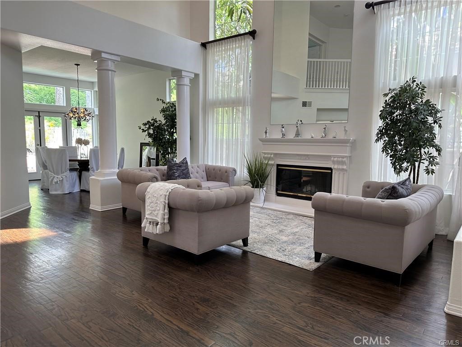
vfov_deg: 56.8
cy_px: 174
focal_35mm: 24
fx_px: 320
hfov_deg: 71.6
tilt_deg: -6.2
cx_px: 231
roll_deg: -0.8
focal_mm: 6.86
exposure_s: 1/120
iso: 80
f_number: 1.78
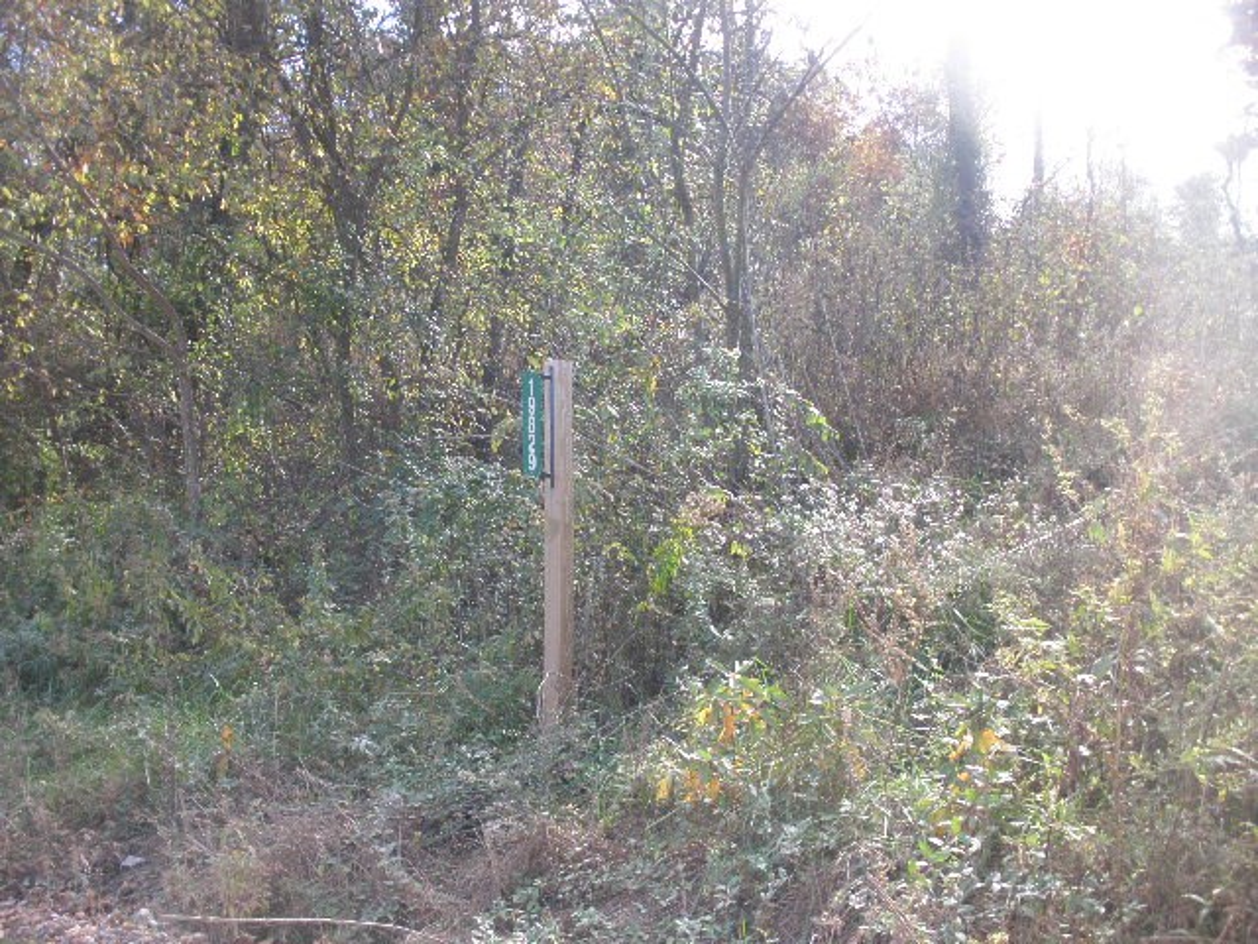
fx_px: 1308
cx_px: 629
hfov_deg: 51.4
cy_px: 472
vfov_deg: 39.7
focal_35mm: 36
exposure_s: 1/80
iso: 64
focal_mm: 6.3
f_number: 3.5
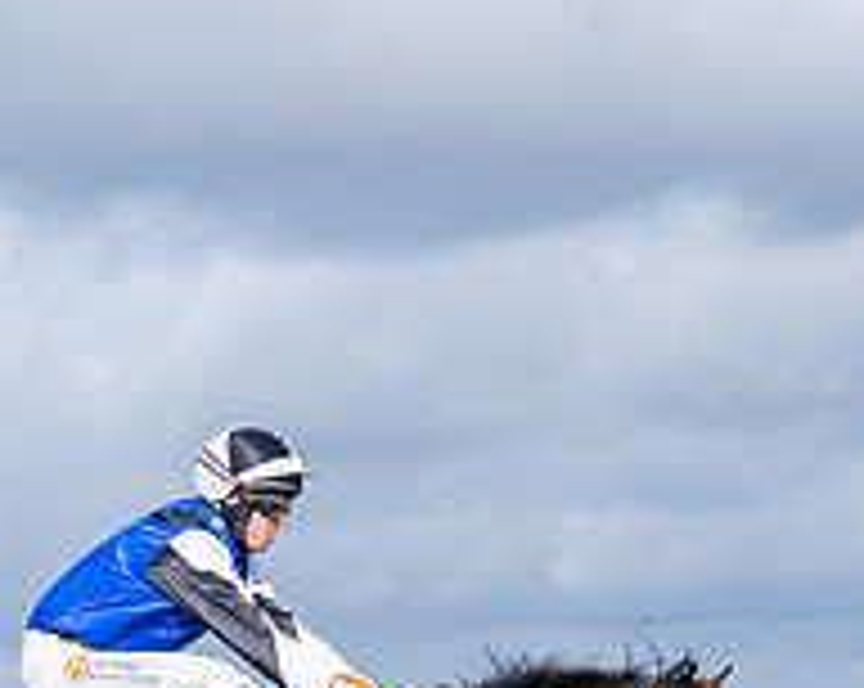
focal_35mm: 208
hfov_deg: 9.3
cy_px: 803
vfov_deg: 7.4
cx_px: 196
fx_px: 5311
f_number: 4
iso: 200
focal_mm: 35
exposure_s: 1/2000
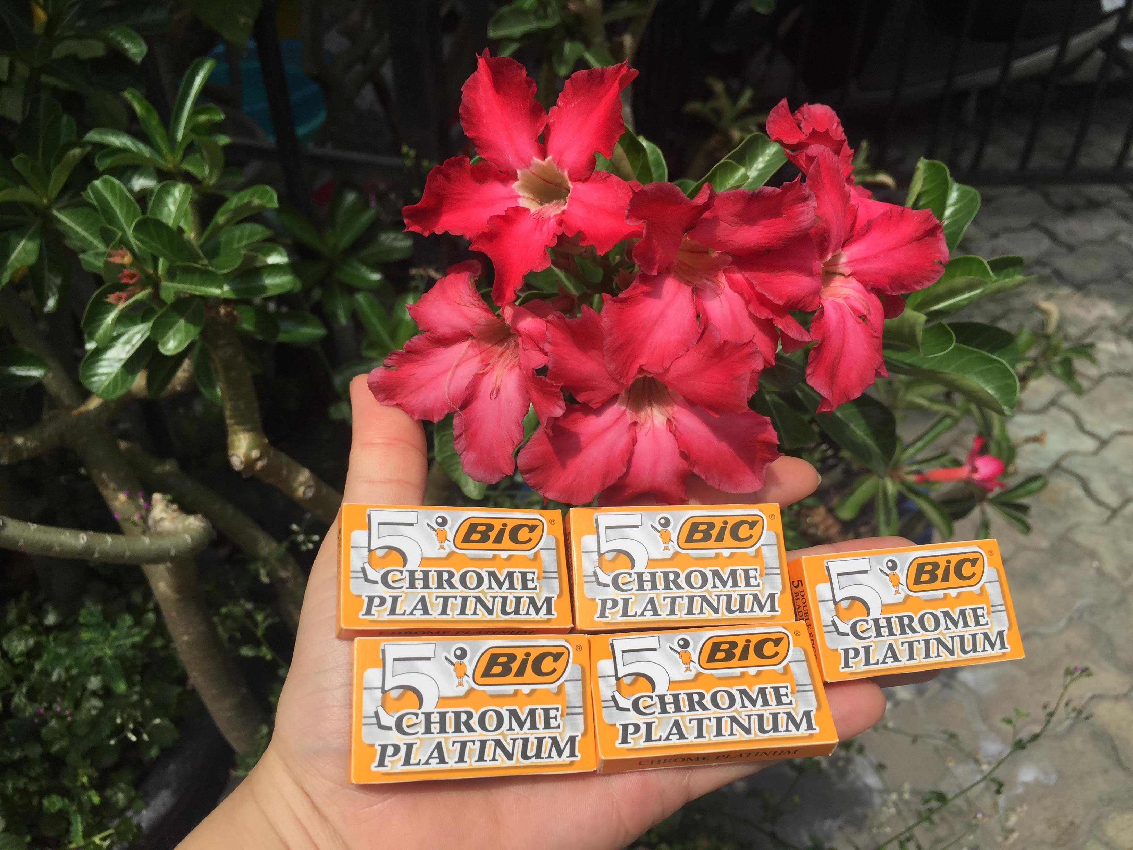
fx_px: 949
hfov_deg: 61.7
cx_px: 566
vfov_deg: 48.2
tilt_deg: -37.6
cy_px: 425
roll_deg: -0.8
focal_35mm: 29
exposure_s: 1/2083
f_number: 2.2
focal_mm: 4.15
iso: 32
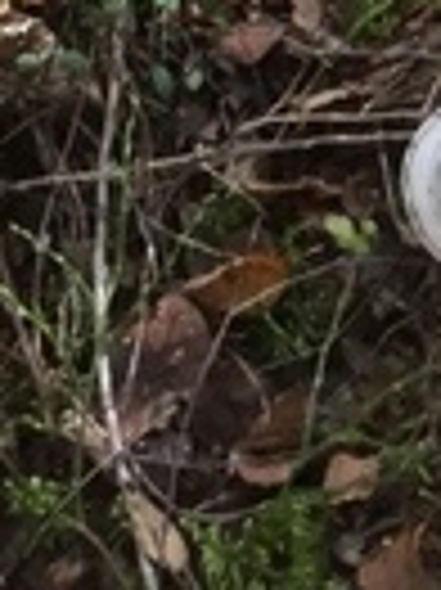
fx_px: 3233
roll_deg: +6.0
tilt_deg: -37.8
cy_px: -883
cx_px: 558
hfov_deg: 7.7
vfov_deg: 9.2
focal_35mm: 190
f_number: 2.4
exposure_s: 1/33
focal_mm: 3.3
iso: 40
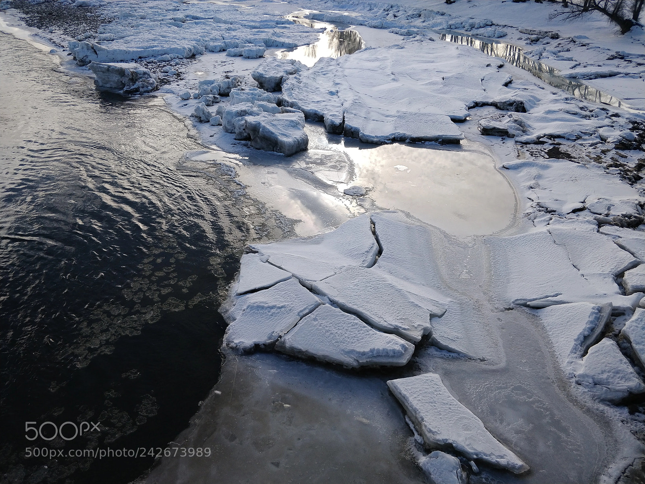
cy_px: 242
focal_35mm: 24
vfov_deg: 56.8
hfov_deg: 71.6
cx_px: 322
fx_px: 447
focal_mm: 4.1
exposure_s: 1/1463
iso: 125
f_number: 1.7
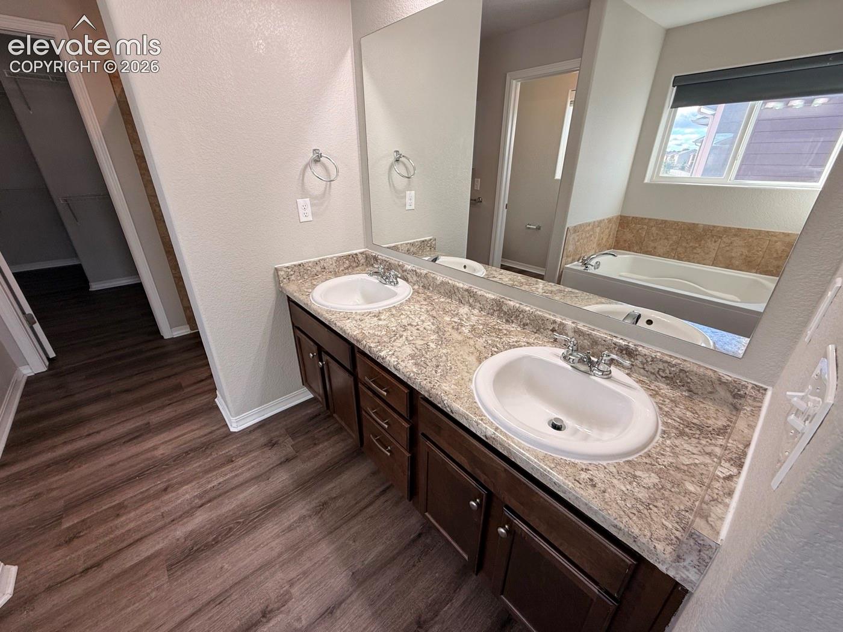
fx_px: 341
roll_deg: -0.3
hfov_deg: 102.1
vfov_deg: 85.7
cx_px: 422
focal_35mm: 14
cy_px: 316
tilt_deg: -24.2
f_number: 2.2
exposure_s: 1/120
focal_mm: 2.22
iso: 64
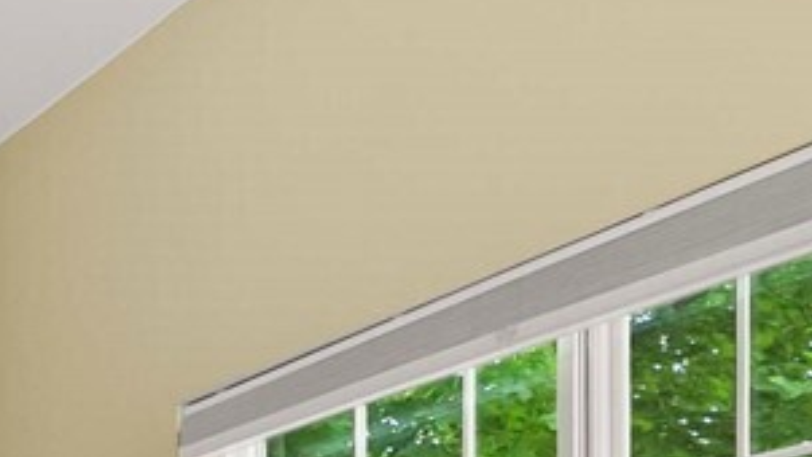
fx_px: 2153
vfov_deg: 11.1
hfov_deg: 15.8
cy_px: 879
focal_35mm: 100
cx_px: -907
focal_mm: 17
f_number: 7.1
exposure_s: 1/8
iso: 1000
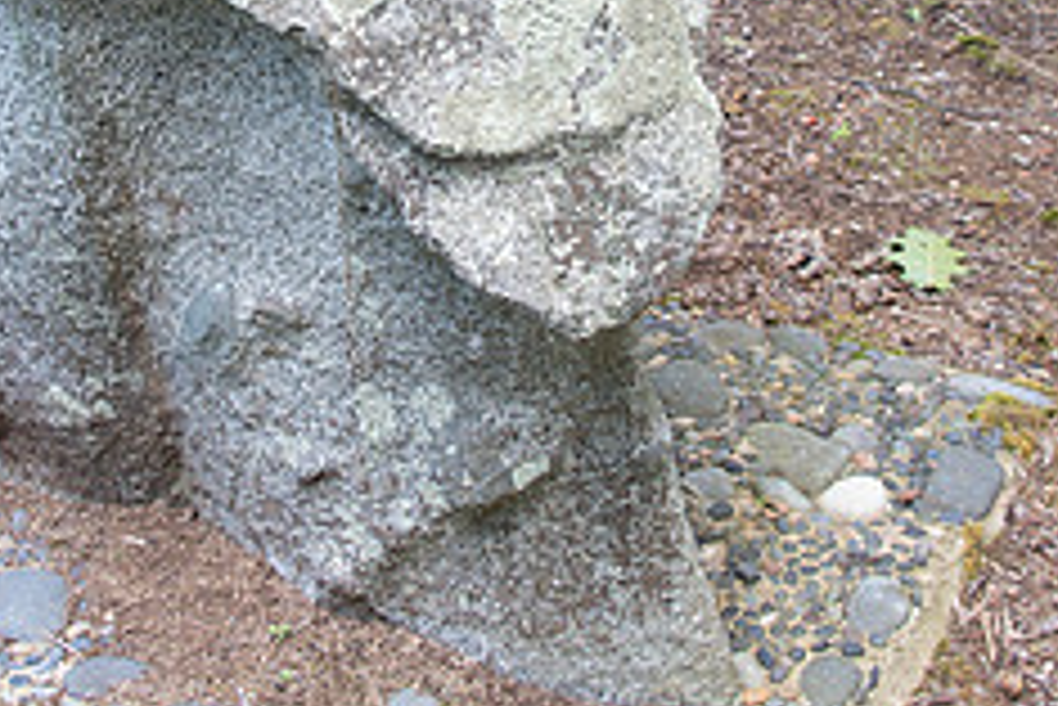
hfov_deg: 25.7
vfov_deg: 16.8
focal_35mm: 79
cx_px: 491
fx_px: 2323
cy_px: -61
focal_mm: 32
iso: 200
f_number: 5
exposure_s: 1/60
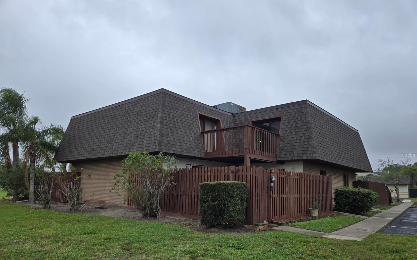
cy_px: 155
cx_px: 213
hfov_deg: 72.5
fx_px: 284
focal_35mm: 25
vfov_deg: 49.0
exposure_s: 1/929
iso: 25
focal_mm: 5.4
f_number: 1.8
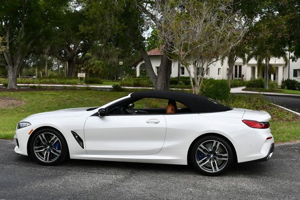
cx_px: 150
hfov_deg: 44.5
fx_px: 367
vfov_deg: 30.6
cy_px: 100
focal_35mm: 44
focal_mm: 22
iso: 180
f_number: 8
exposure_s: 1/250
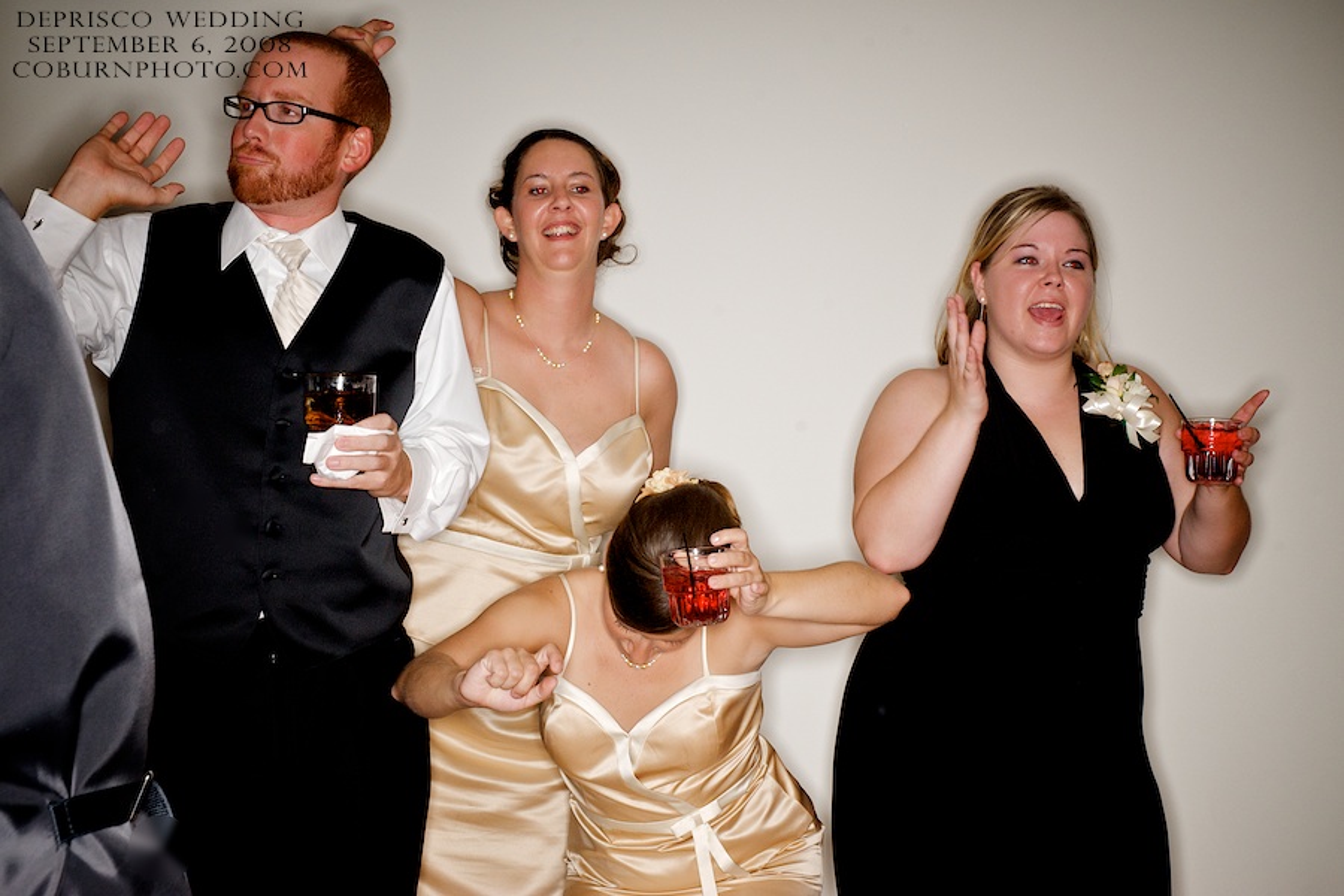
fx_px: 2240
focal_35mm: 60
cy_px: 448
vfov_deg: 22.6
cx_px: 672
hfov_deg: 33.4
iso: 200
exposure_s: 1/250
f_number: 16
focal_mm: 40
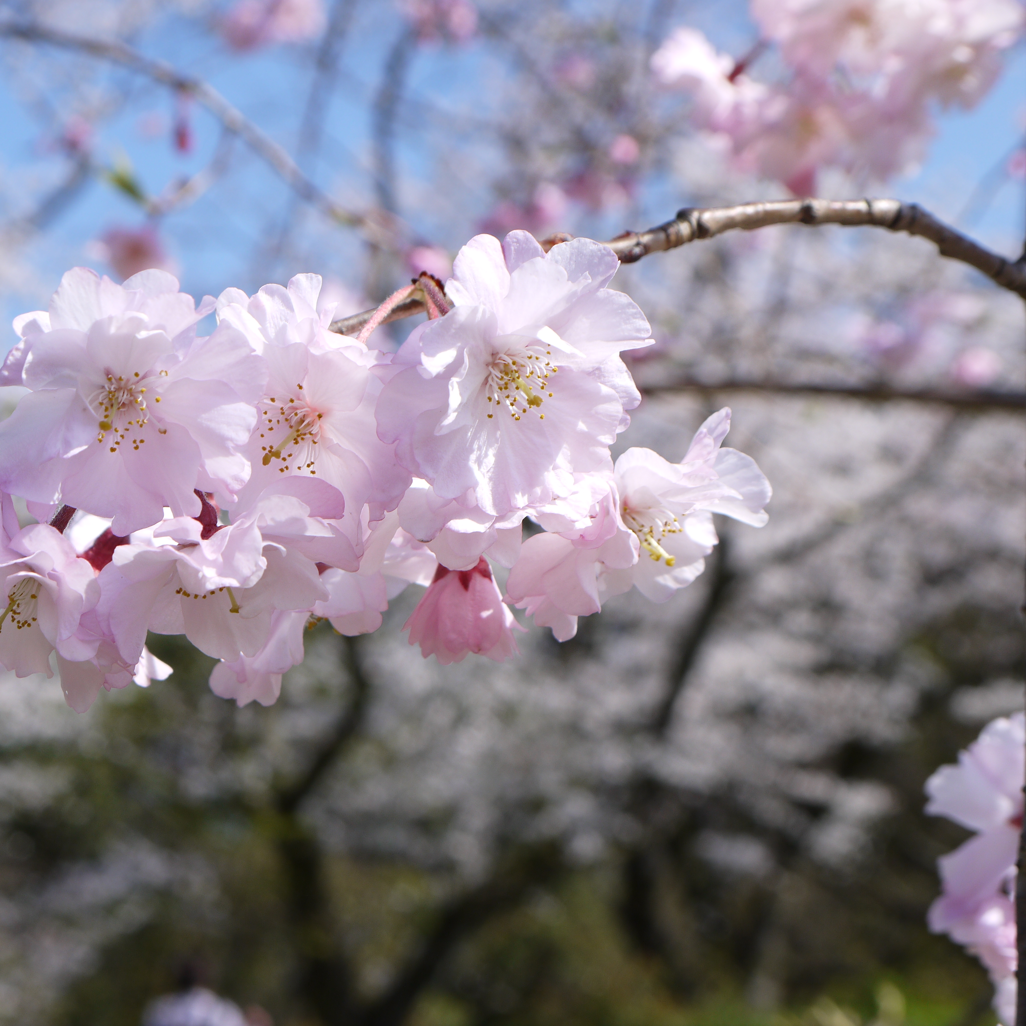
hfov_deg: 24.9
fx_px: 2314
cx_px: 341
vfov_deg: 25.0
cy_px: 514
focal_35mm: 69
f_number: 9
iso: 160
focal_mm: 29
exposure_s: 1/320
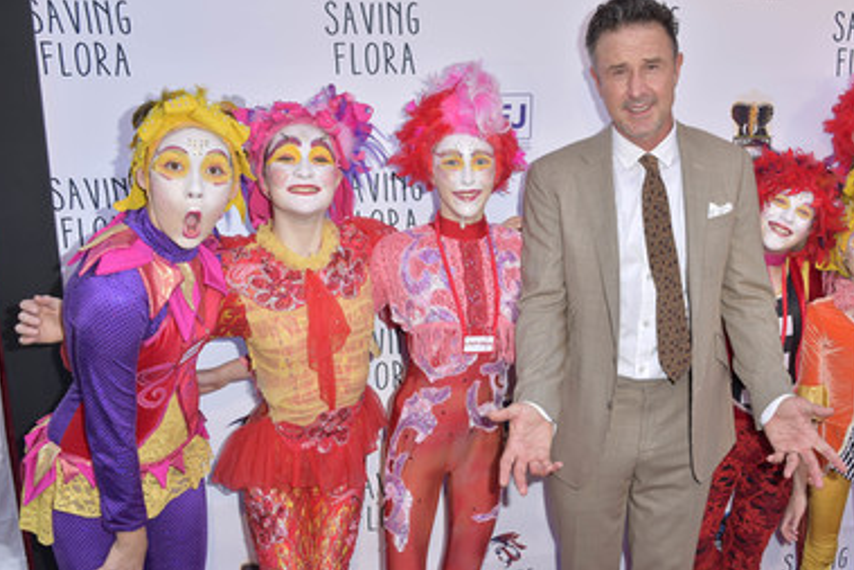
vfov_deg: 35.1
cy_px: 313
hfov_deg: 50.5
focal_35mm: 38
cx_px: 493
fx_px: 902
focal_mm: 32
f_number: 7.1
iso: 200
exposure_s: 1/200
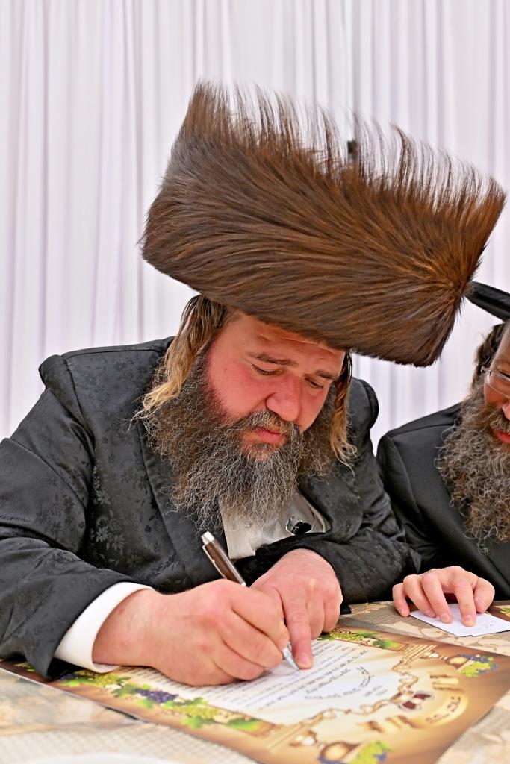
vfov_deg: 57.2
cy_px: 382
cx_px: 255
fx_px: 701
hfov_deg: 40.0
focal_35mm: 33
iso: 640
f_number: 4
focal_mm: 33
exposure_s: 1/200
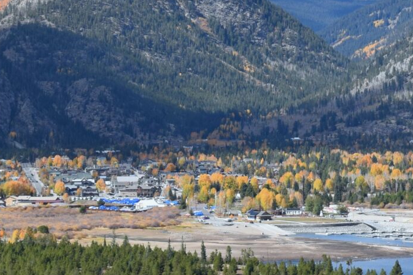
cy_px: 0
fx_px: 2213
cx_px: 437
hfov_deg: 10.6
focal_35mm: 193
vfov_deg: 7.1
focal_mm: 35
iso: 200
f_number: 9
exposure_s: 1/320
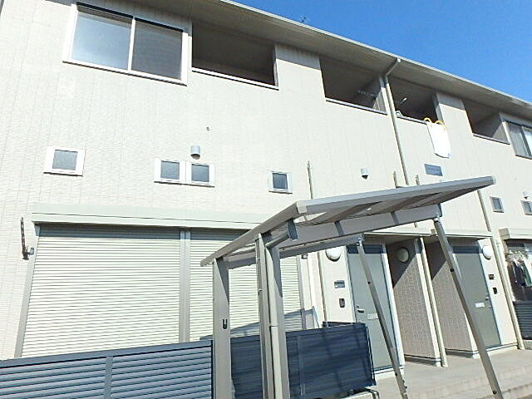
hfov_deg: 79.0
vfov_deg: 63.4
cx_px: 266
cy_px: 200
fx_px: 323
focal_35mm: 21
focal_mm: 3.7
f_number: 6
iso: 800
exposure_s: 1/2000
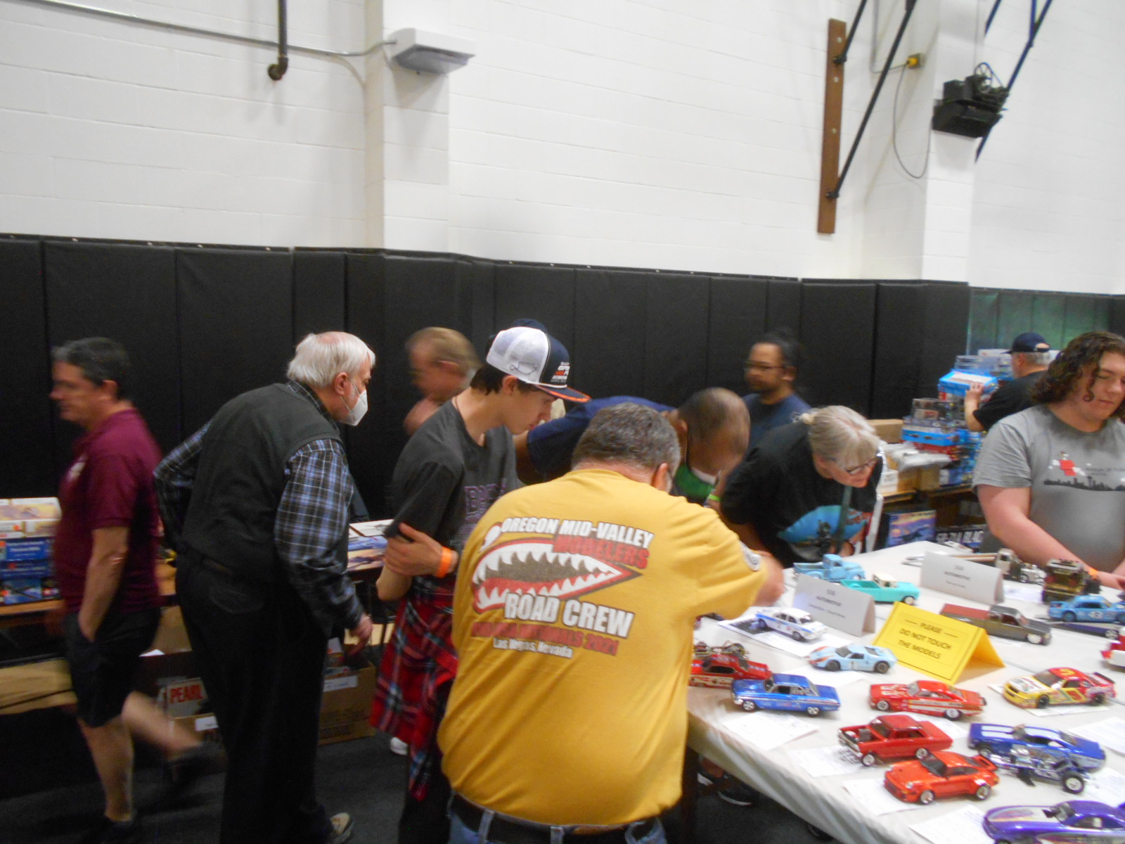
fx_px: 845
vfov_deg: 53.1
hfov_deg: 67.3
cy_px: 422
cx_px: 562
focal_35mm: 26
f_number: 3.2
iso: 400
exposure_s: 1/15
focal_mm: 4.6
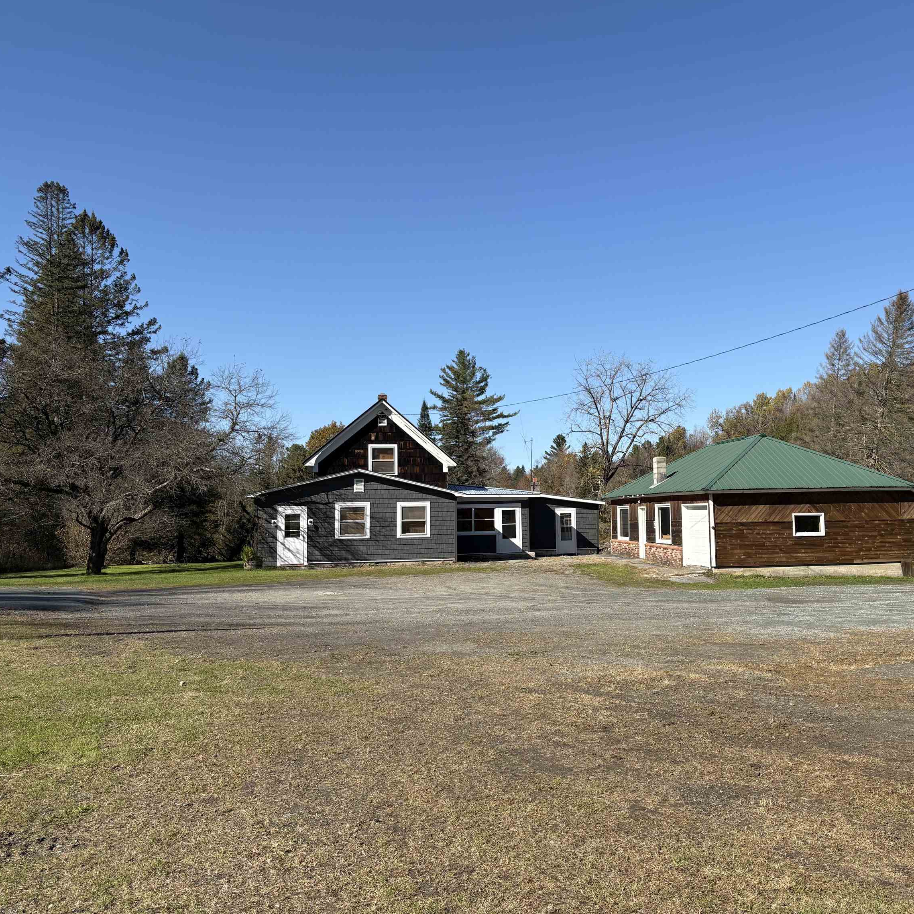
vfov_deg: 52.5
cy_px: 452
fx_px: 926
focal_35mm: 31
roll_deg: +0.4
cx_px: 586
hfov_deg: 51.8
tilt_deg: +3.4
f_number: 1.6
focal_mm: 5.96
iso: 50
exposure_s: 1/3125
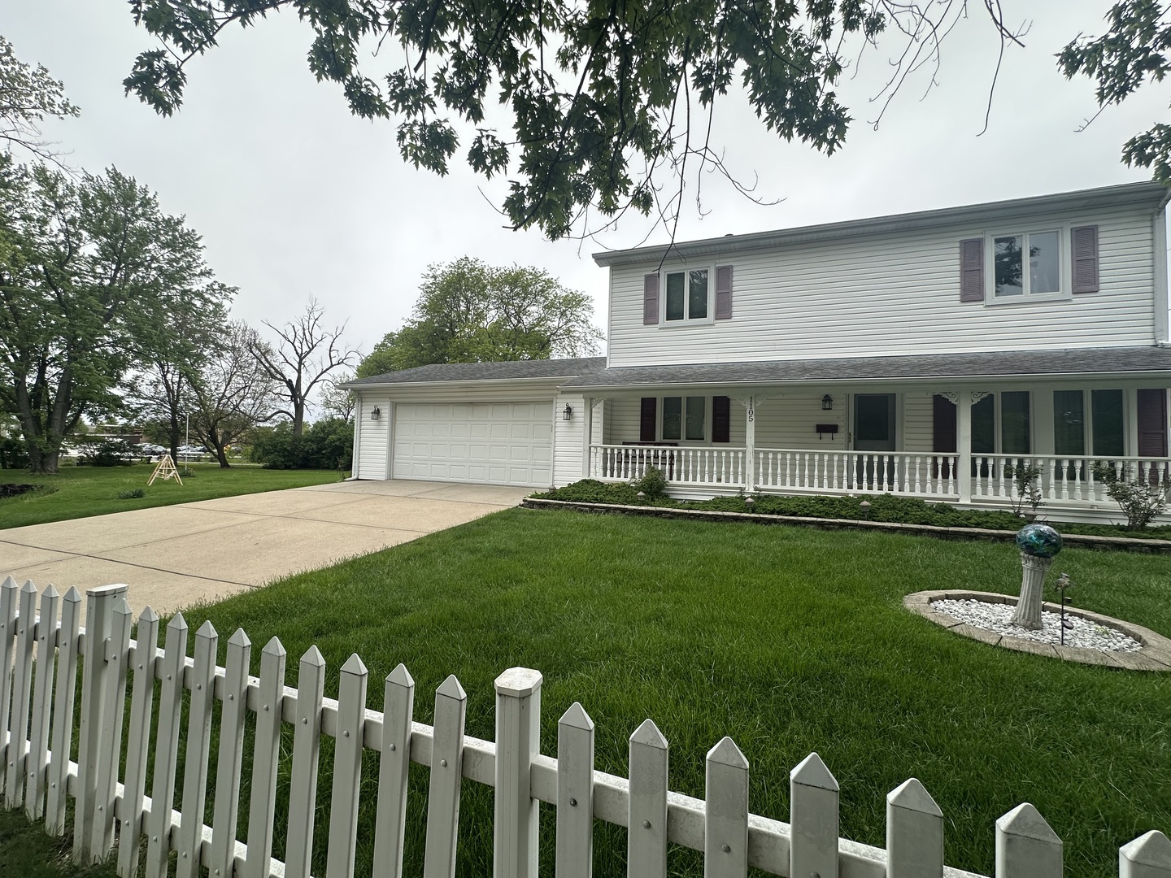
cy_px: 439
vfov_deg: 85.7
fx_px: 474
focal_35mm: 14
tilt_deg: +1.9
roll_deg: -1.5
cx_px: 586
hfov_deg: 102.1
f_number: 2.2
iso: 40
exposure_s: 1/545
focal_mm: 2.22
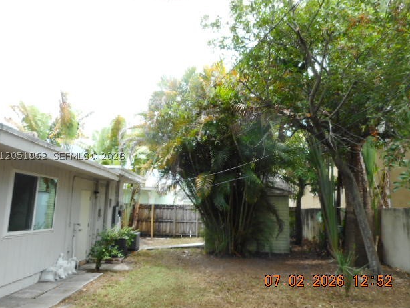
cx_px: 204
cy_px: 155
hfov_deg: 67.3
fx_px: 308
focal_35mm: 26
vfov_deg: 53.1
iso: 80
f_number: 3.7
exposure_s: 1/100
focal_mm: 4.5
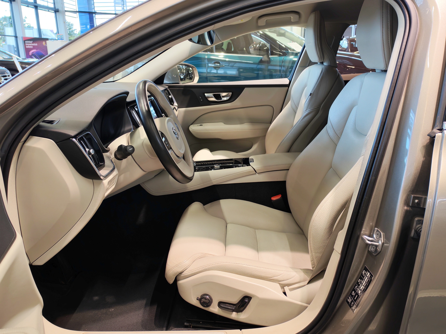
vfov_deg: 45.4
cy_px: 167
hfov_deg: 58.4
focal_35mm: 31
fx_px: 399
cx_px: 223
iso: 247
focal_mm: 6.12
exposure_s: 1/100
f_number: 1.9
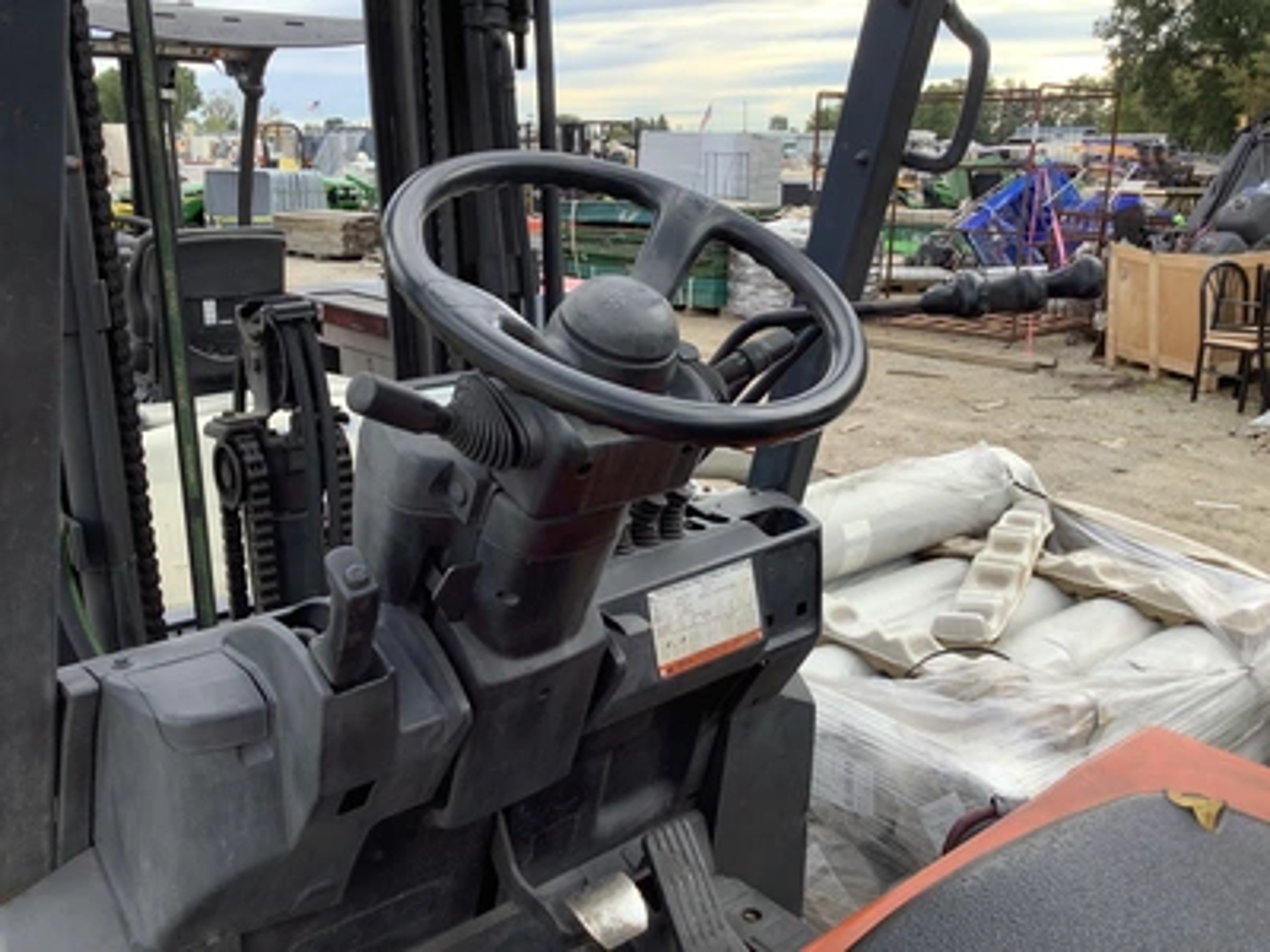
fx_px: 1137
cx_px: 635
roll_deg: -1.4
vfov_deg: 45.4
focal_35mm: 31
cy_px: 476
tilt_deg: -17.3
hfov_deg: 58.4
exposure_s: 1/113
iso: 25
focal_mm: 3.3
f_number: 2.4
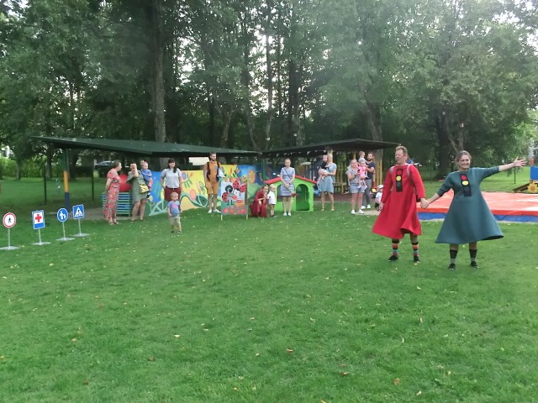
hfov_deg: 44.8
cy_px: 202
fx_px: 653
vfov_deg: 34.3
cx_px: 269
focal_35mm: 42
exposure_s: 1/30
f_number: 10.3
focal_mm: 7.38
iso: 800
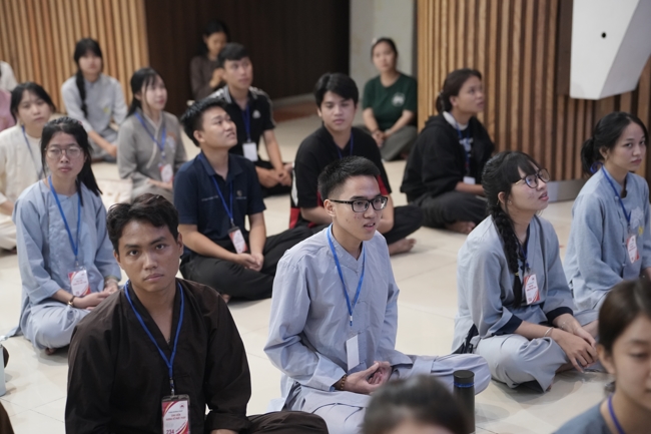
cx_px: 326
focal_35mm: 70
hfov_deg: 28.9
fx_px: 1265
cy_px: 217
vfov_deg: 19.4
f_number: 2.8
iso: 4000
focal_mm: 70
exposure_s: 1/250
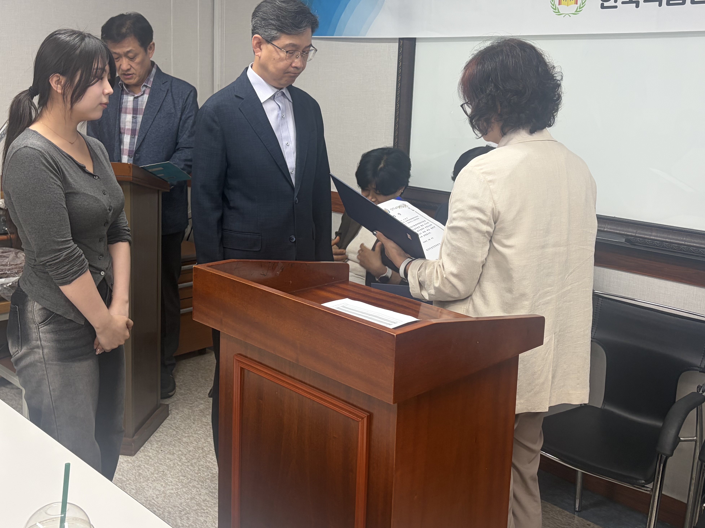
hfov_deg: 48.9
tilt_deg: -8.3
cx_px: 325
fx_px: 774
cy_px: 211
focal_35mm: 38
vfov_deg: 37.6
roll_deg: -1.4
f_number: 1.6
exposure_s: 1/60
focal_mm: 5.96
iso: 80
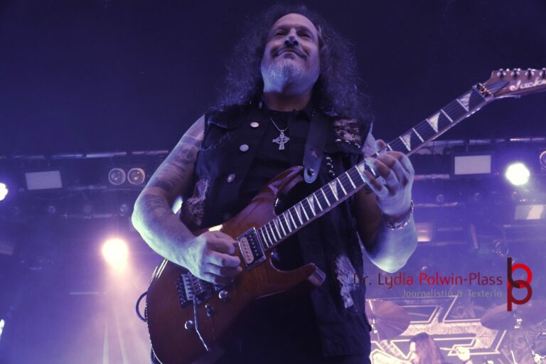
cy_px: 182
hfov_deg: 57.2
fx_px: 500
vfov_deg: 40.0
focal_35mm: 33
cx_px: 273
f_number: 4
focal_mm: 22
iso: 6400
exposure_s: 1/125
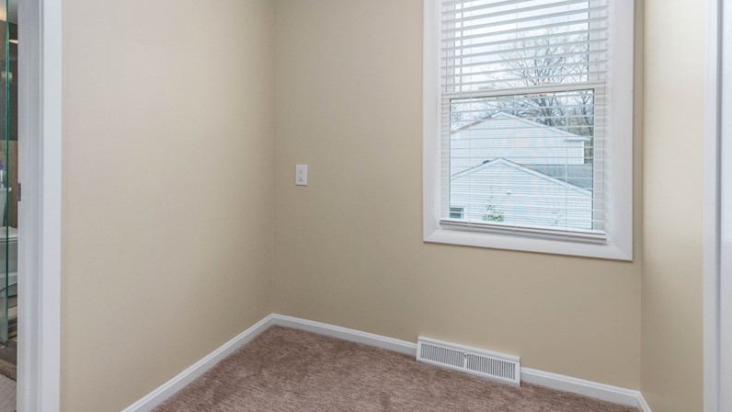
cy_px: 165
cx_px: 280
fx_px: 388
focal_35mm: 20
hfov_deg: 85.1
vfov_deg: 55.5
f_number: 9
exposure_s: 1/60
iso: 200
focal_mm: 14
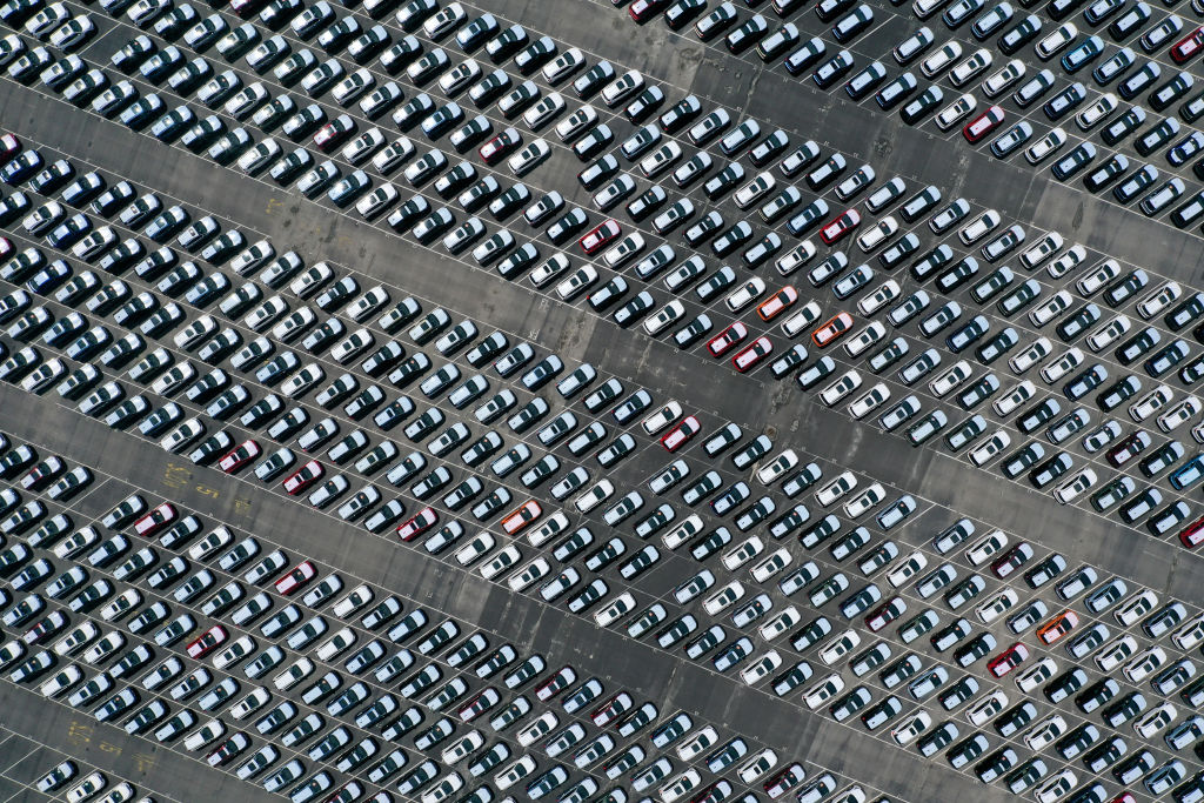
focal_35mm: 28
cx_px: 602
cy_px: 402
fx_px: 937
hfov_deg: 65.5
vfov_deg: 46.4
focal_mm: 10.26
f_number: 7.1
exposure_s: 1/1250
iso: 100
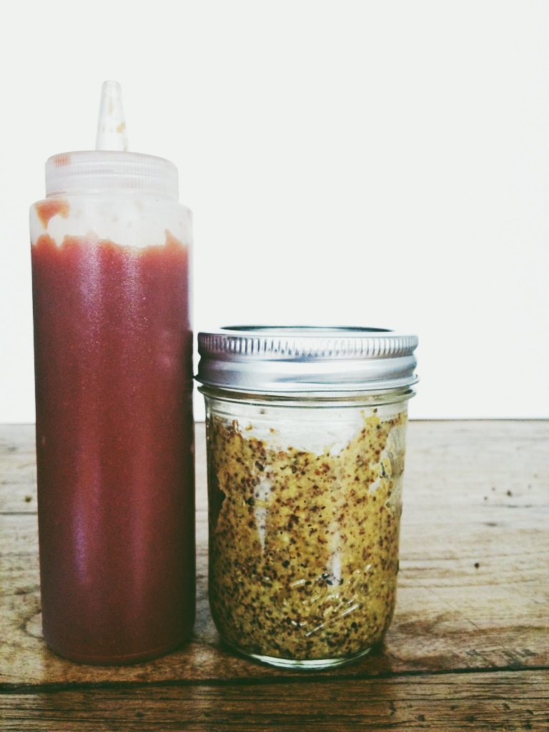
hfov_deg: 40.7
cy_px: 366
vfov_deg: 52.6
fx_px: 740
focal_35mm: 35
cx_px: 274
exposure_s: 1/20
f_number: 2.4
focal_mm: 4.28
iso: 250
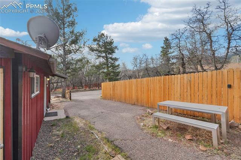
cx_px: 120
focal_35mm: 15
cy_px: 80
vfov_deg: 77.3
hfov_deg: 100.4
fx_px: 100
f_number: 8
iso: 800
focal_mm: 10
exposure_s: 1/400
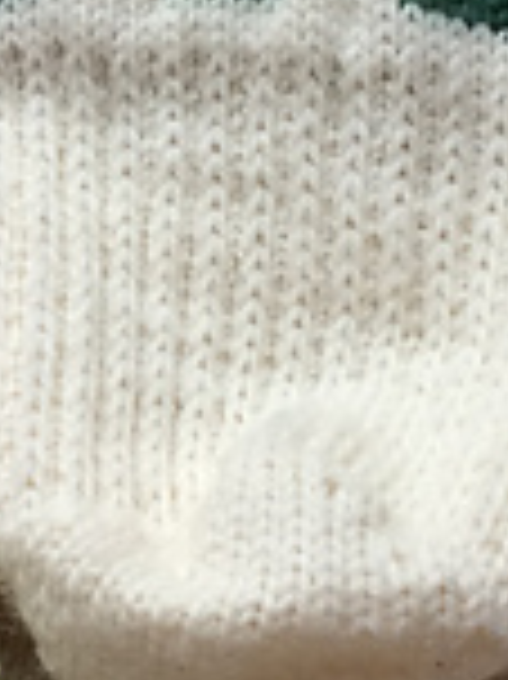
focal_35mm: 123
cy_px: 252
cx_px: 4
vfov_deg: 16.0
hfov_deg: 11.9
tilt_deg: -70.7
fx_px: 2410
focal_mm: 4.15
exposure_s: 1/30
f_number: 2.2
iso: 50
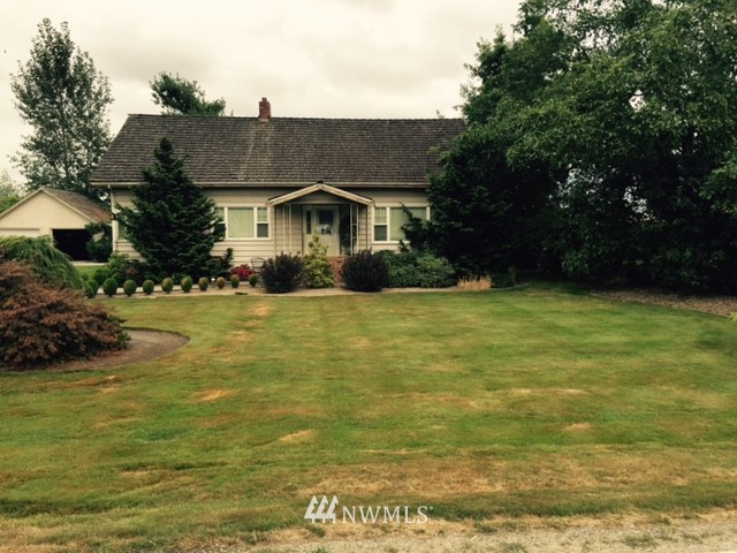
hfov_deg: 61.7
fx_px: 617
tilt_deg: -5.4
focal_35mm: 29
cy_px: 276
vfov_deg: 48.2
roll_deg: -0.2
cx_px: 368
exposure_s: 1/694
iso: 32
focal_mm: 4.15
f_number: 2.2
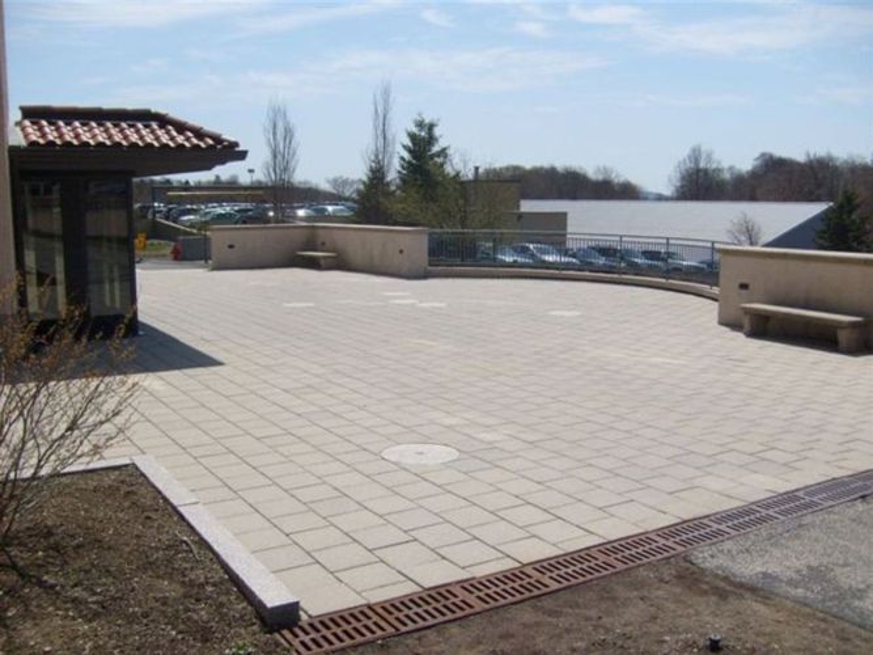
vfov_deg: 40.7
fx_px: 883
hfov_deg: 52.6
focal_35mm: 35
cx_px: 436
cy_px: 328
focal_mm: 5.8
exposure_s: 1/500
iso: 80
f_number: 7.1
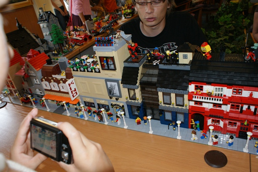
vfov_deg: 47.9
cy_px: 86
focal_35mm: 27
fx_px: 193
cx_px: 129
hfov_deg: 67.4
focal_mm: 18
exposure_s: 1/60
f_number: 5.6
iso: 400
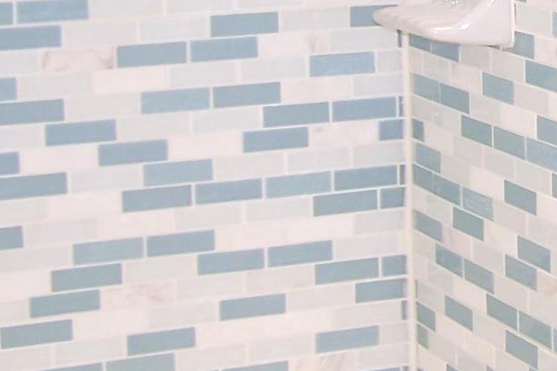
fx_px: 2027
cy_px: -59
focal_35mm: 131
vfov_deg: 10.3
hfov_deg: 15.1
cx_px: 659
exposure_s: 1/125
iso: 80
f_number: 2.8
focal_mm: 6.3
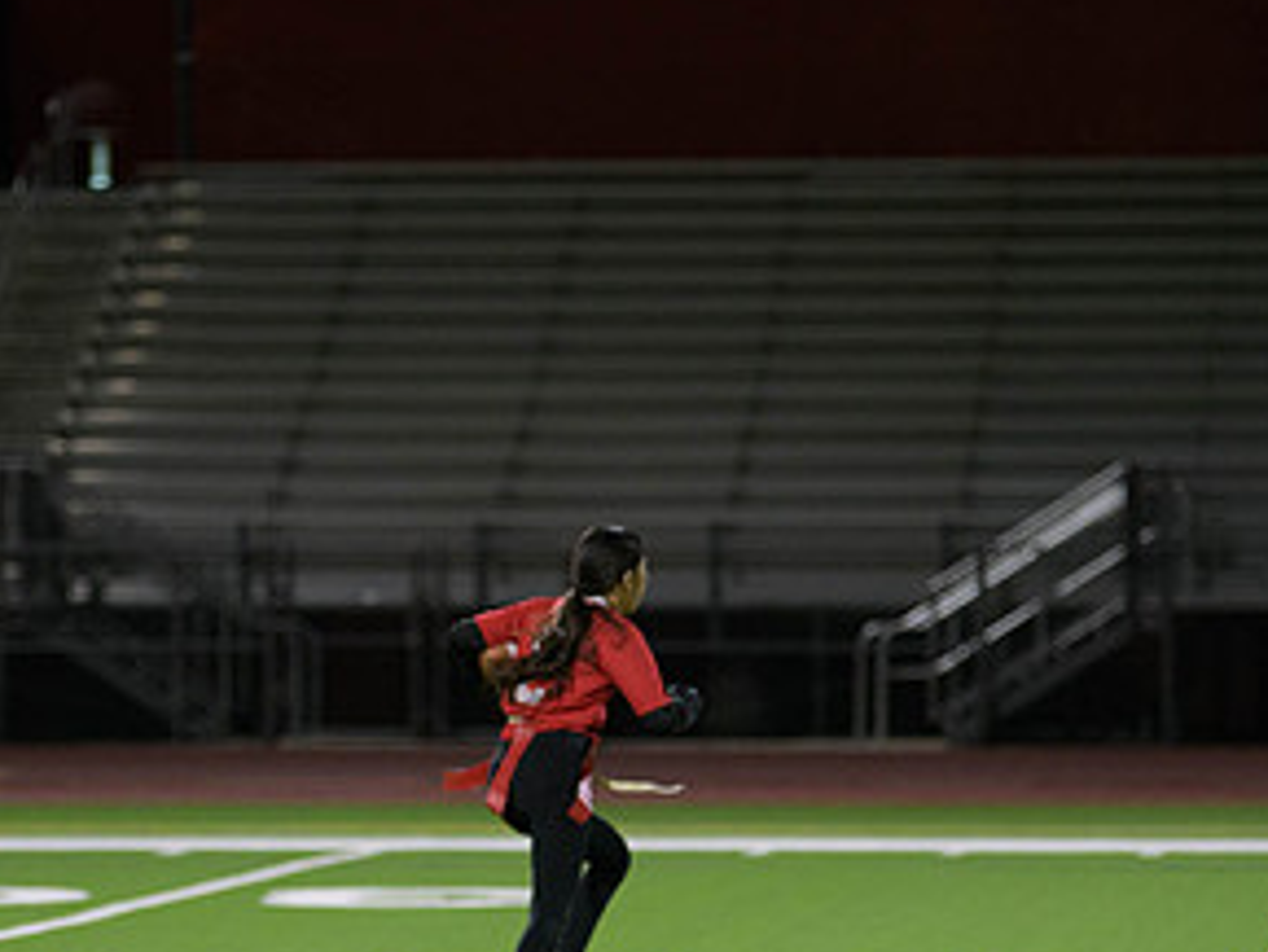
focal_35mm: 270
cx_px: 566
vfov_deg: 5.5
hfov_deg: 7.3
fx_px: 9894
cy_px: 603
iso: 2500
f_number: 2.8
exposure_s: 1/640
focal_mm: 140
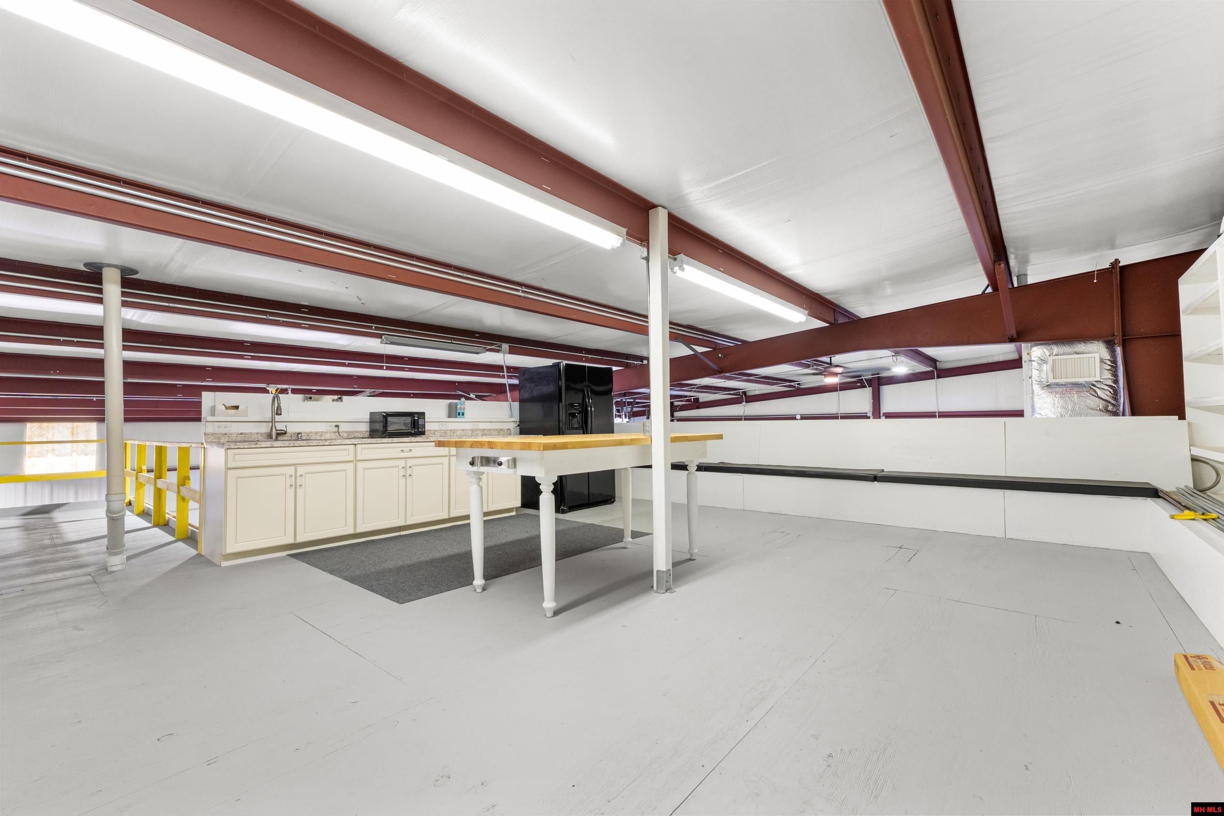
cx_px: 612
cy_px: 408
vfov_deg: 77.3
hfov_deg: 100.4
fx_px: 510
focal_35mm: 15
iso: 200
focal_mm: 10
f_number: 9
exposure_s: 1/1.67
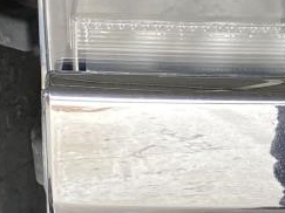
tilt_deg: -22.8
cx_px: 495
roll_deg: -1.2
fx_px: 1127
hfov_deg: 13.2
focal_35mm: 137
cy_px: 2
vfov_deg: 10.7
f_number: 1.8
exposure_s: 1/121
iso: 80
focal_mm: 4.25
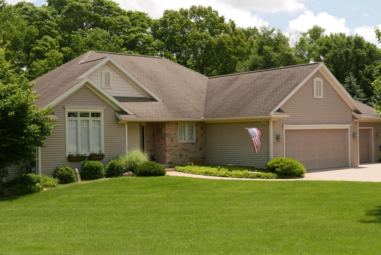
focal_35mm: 50
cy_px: 135
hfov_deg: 39.6
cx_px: 190
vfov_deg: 27.0
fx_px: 530
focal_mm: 21.3
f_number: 5.6
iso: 200
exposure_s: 1/640
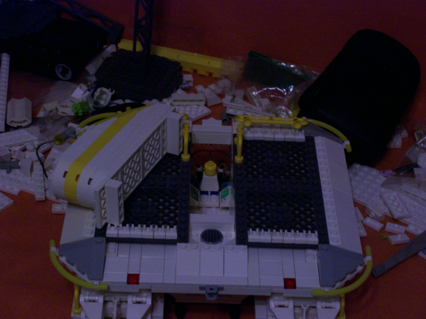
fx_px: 1009
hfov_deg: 23.8
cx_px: 213
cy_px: 160
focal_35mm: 82
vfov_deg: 18.0
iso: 160
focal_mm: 13.5
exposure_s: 1/8
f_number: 4
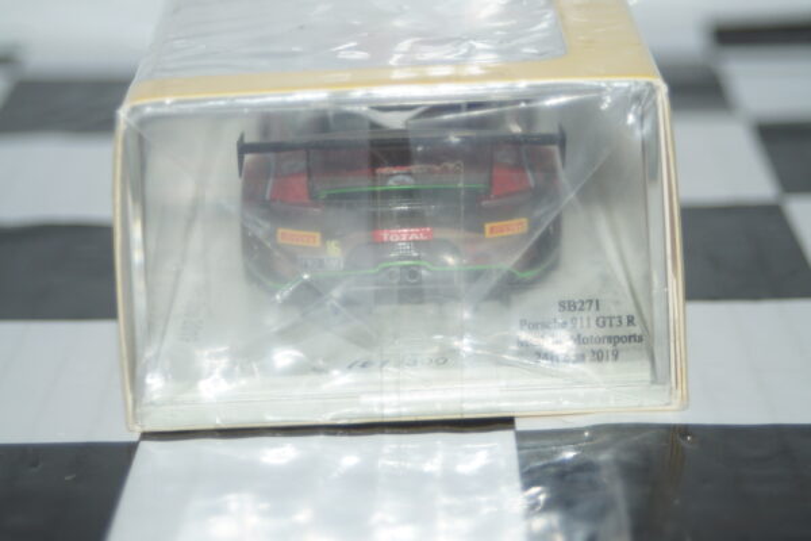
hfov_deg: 19.5
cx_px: 406
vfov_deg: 13.0
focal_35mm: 105
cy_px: 270
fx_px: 2365
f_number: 5.6
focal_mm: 70
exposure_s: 1/125
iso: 320
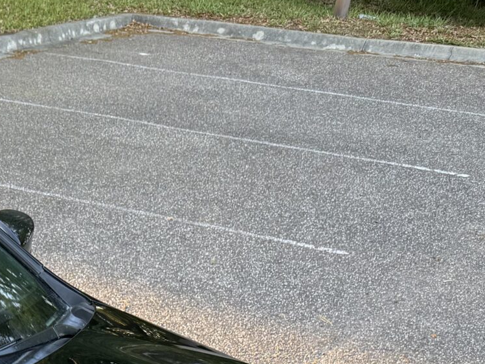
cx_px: -196
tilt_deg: -33.0
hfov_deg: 21.0
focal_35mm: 82
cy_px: 593
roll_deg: -1.7
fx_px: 1149
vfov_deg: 16.0
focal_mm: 6.76
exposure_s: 1/100
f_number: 1.78
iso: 80
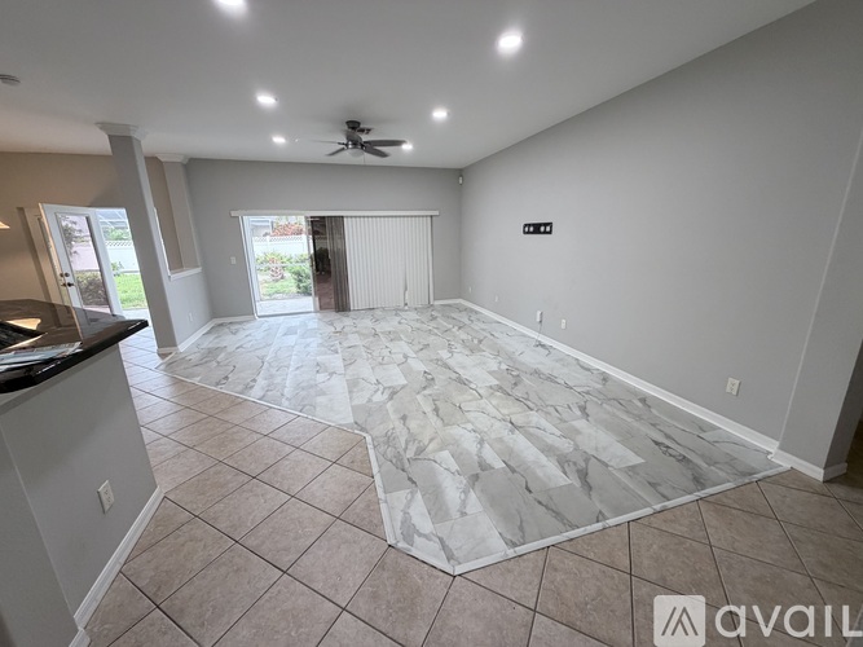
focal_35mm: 14
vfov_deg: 85.7
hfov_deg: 102.1
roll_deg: +0.8
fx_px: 349
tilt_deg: -14.3
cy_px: 324
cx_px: 432
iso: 320
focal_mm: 2.22
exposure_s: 1/120
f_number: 2.2
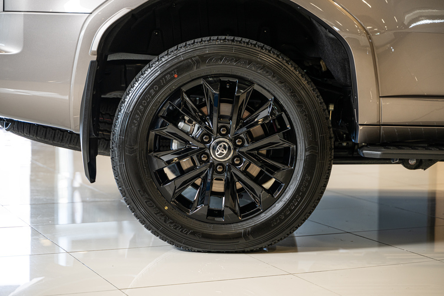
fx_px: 925
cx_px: 222
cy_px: 148
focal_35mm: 75
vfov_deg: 18.2
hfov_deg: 27.0
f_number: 2.8
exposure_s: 1/125
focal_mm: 75
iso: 400
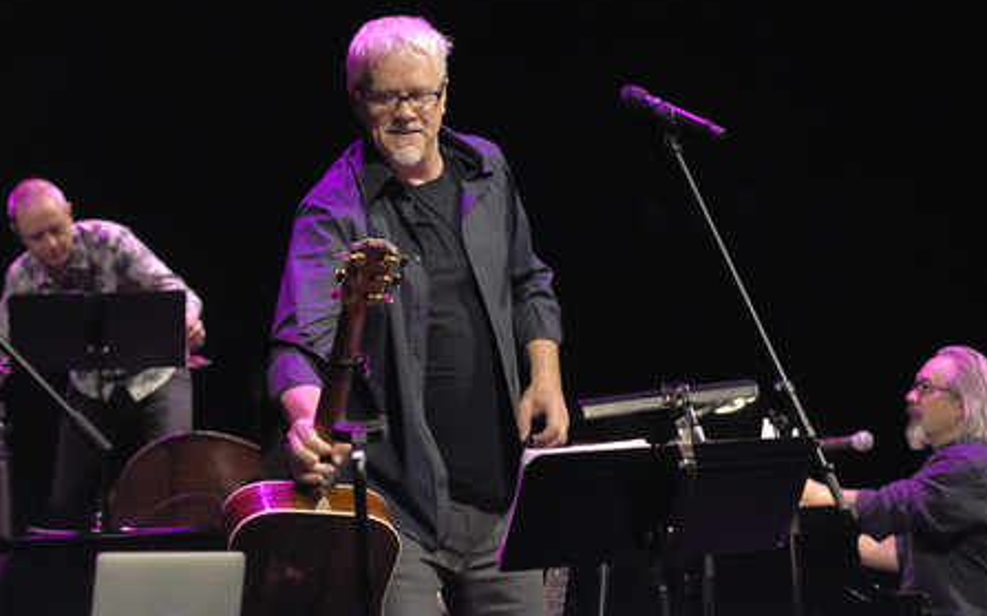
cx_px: 494
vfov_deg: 12.1
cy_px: 316
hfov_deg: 19.3
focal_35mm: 108
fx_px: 2904
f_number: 3.2
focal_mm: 70
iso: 1600
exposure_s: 1/320
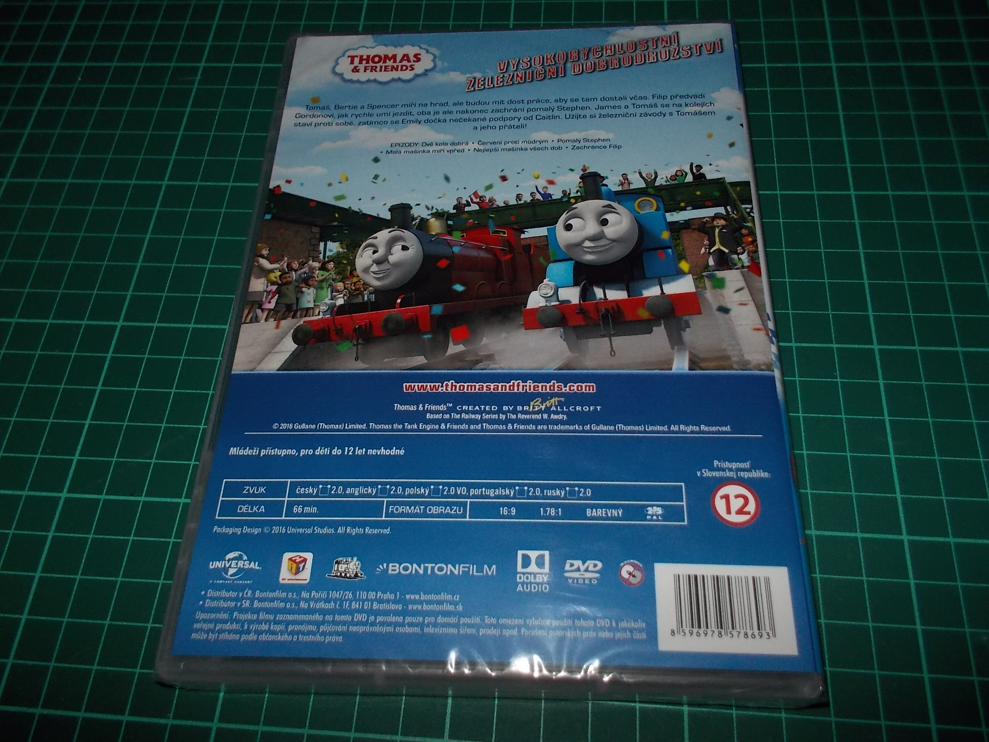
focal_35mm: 29
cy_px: 371
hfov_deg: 61.7
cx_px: 494
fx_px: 829
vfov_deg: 48.2
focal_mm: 4.1
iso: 200
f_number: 3.3
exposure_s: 1/30
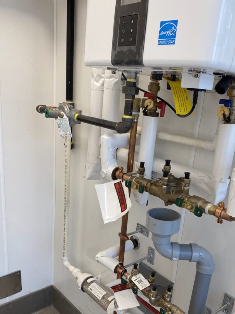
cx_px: 128
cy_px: 193
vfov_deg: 54.8
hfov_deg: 42.9
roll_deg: -6.7
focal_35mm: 33
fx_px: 299
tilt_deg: -18.1
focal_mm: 4.25
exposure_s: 1/120
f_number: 1.8
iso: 100
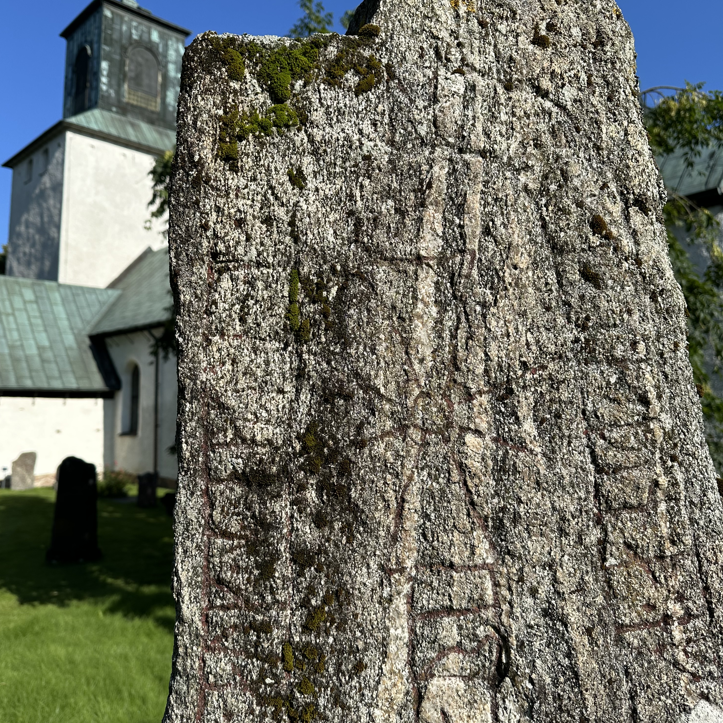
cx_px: 353
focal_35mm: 29
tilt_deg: +6.3
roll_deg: -0.4
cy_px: 349
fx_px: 685
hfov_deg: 55.6
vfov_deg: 55.6
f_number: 1.78
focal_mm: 6.86
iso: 80
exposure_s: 1/4545
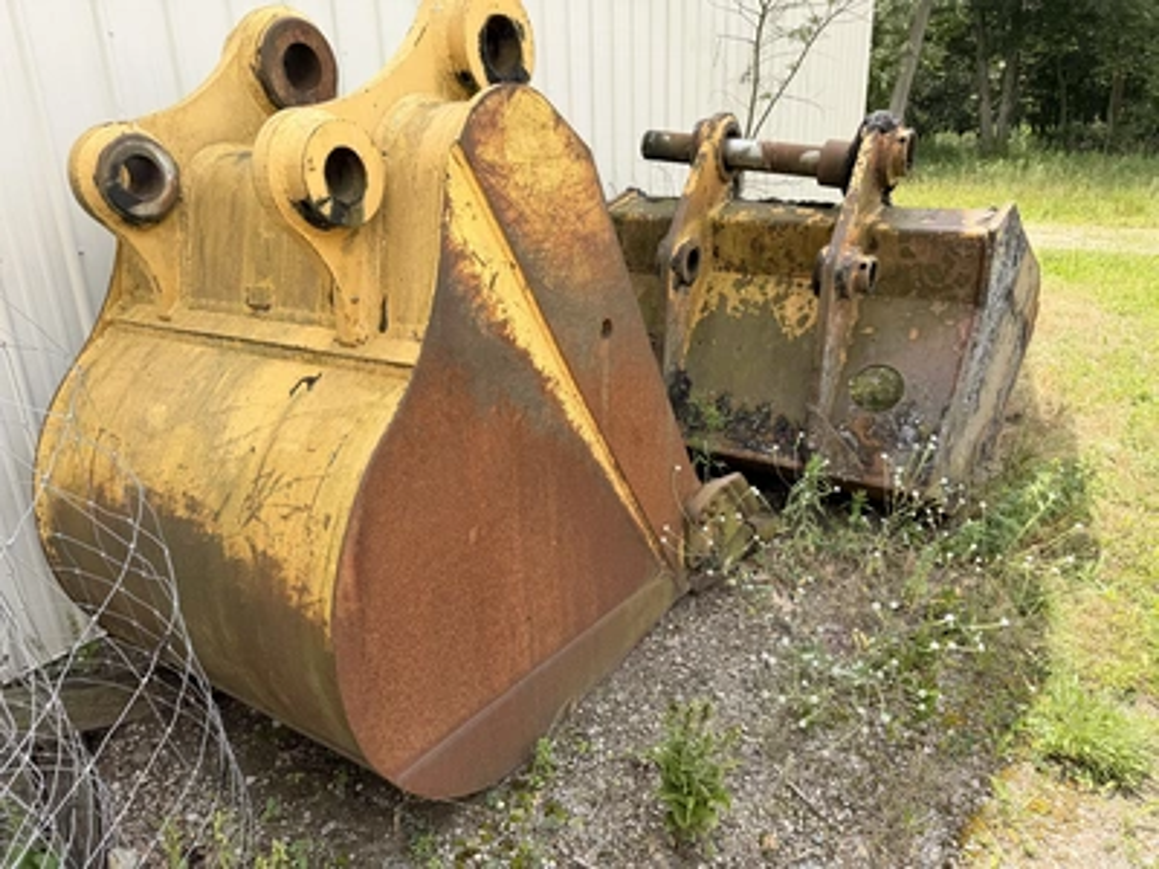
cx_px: 580
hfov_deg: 71.6
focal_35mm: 24
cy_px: 434
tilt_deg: -18.7
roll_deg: +4.3
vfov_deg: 56.8
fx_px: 804
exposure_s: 1/1292
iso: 100
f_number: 1.78
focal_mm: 6.76
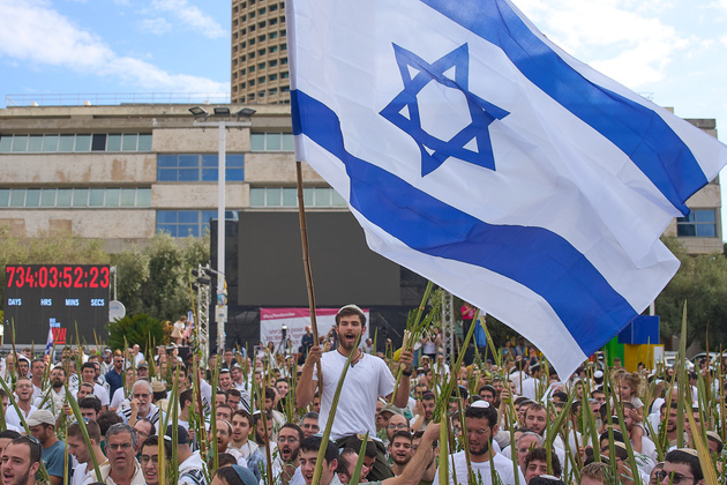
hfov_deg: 49.2
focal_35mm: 39
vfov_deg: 34.2
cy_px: 250
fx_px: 788
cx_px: 284
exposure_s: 1/1250
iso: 100
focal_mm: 24
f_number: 2.8
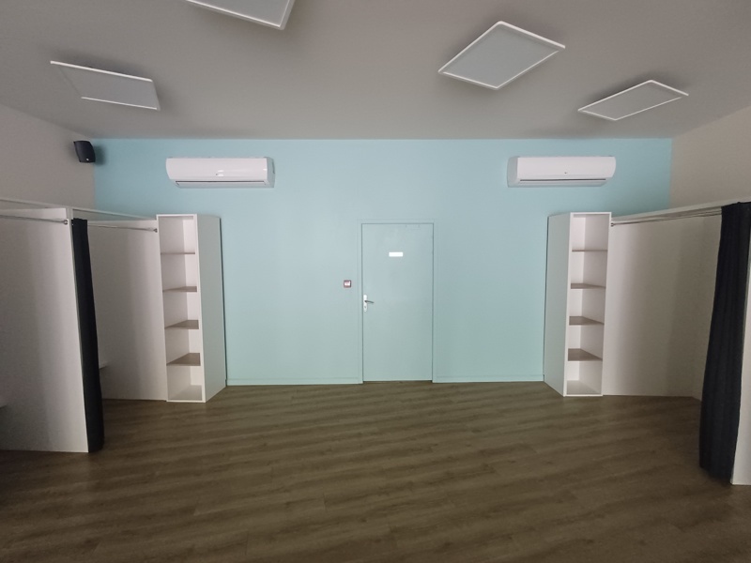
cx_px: 376
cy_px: 282
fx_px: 347
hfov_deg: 94.5
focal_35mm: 16
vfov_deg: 78.1
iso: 320
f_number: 2.2
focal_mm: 1.64
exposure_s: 1/25
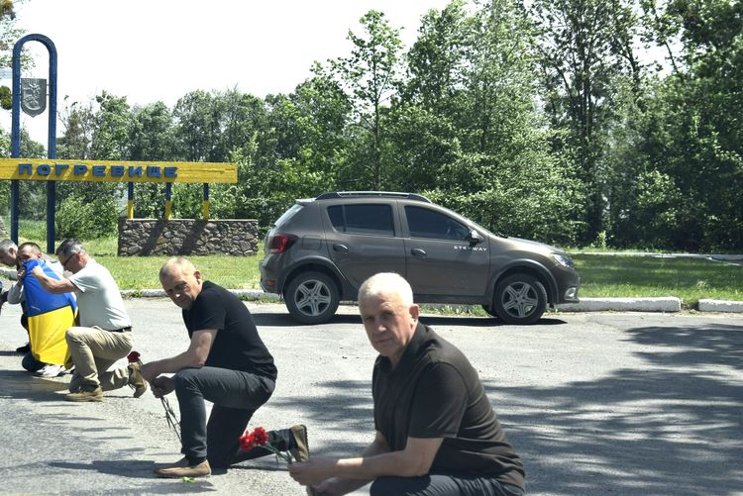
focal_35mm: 82
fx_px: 1704
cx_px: 372
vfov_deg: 16.6
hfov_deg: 24.6
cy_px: 248
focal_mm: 55
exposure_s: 1/320
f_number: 9
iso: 200
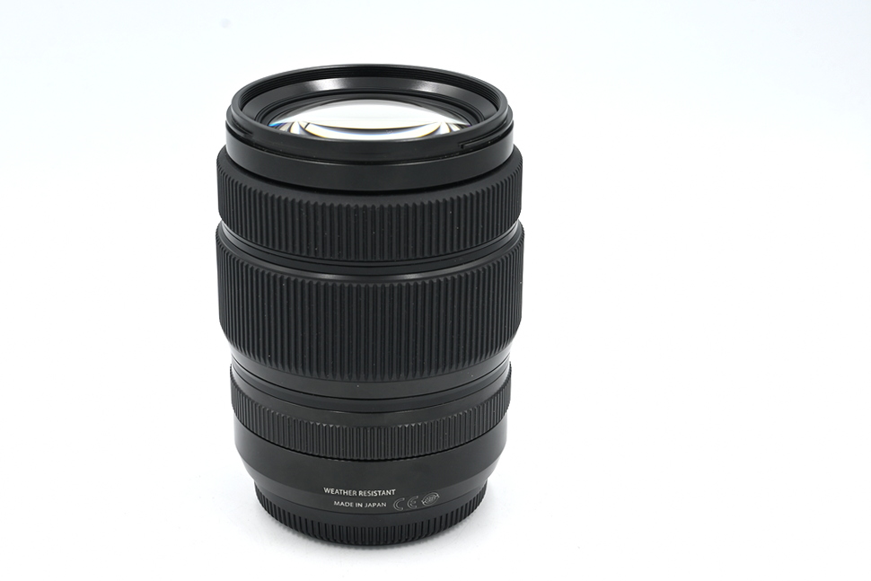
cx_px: 436
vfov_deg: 20.2
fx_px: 1633
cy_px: 290
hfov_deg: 29.9
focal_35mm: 68
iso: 200
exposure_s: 1/80
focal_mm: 45
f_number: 10
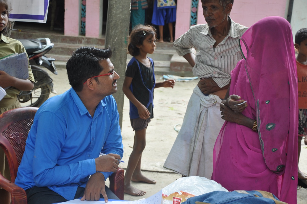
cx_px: 154
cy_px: 102
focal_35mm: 75
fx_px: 639
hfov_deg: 27.0
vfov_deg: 18.1
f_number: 5.6
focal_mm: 50
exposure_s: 1/100
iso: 200
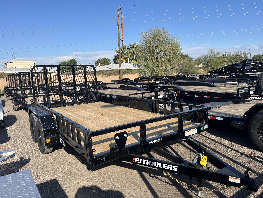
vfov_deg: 53.1
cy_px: 99
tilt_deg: -7.4
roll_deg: +3.0
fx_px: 198
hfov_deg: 67.3
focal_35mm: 26
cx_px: 132
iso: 50
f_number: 1.6
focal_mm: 5.1
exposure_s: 1/3215
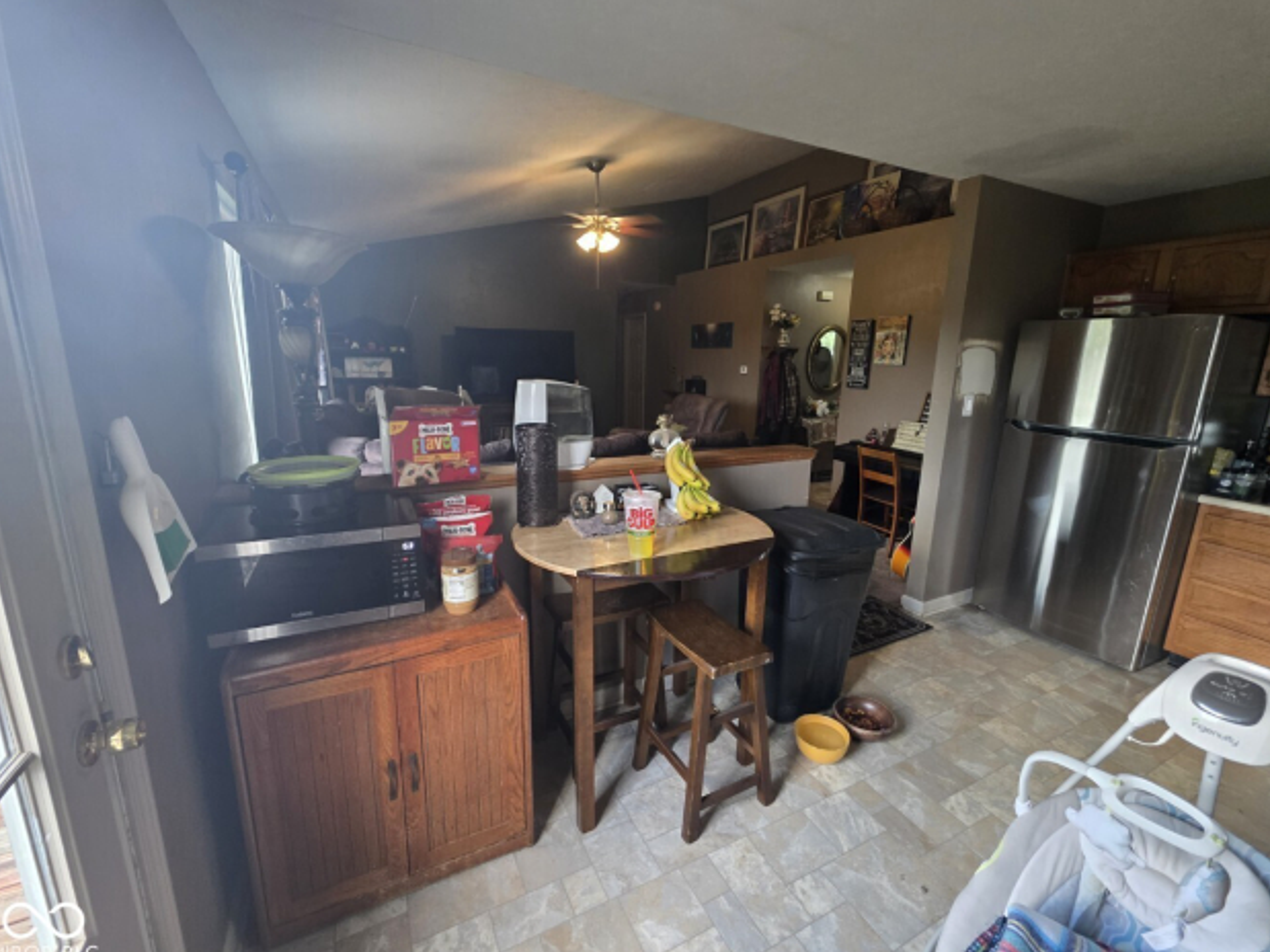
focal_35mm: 14
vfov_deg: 85.7
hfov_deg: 102.1
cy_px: 474
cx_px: 643
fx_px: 514
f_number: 1.9
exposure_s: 1/60
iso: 250
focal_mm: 2.2
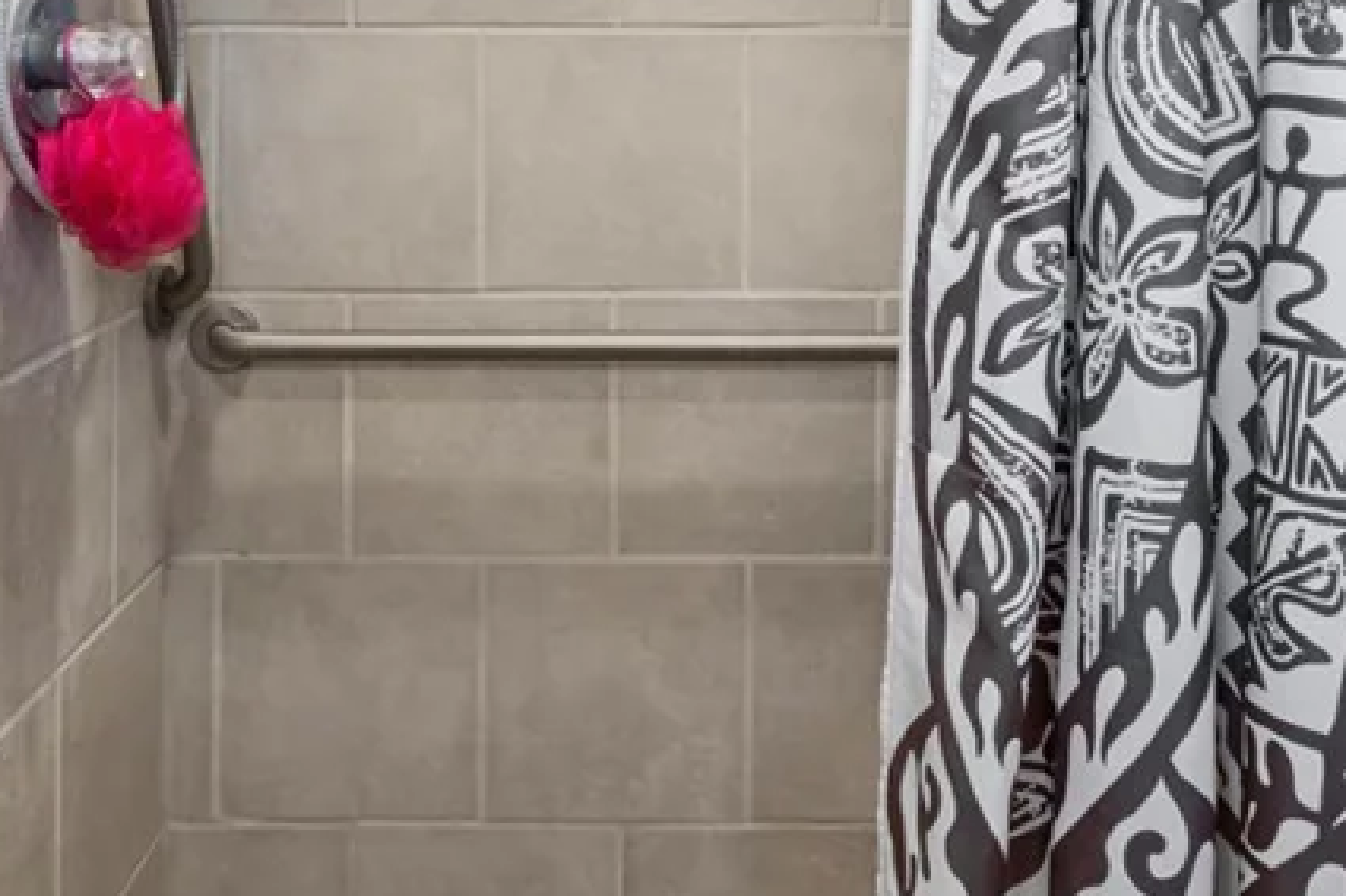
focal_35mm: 41
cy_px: 21
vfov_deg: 30.5
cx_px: 665
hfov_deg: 47.4
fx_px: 1532
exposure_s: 1/13
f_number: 8
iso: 500
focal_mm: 17
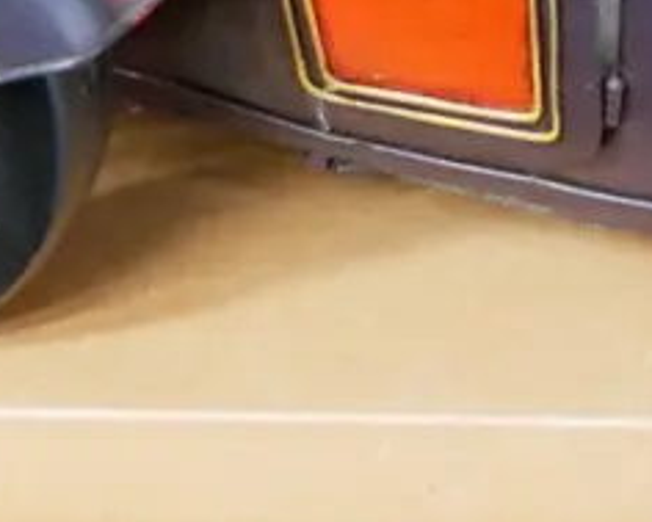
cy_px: -511
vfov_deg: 11.1
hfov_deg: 14.9
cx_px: 622
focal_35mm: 127
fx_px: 2452
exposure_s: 1/40
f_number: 4
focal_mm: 15
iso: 3200
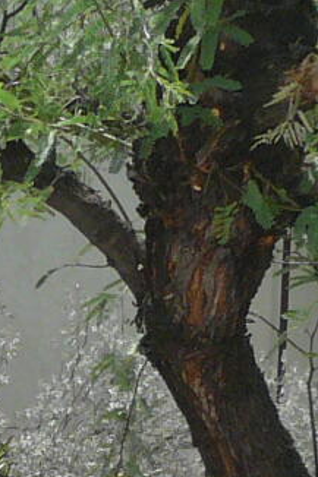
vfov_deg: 10.9
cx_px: -431
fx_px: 2427
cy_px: 654
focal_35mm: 183
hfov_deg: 7.1
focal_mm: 4.6
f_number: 2.8
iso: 100
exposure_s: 1/800
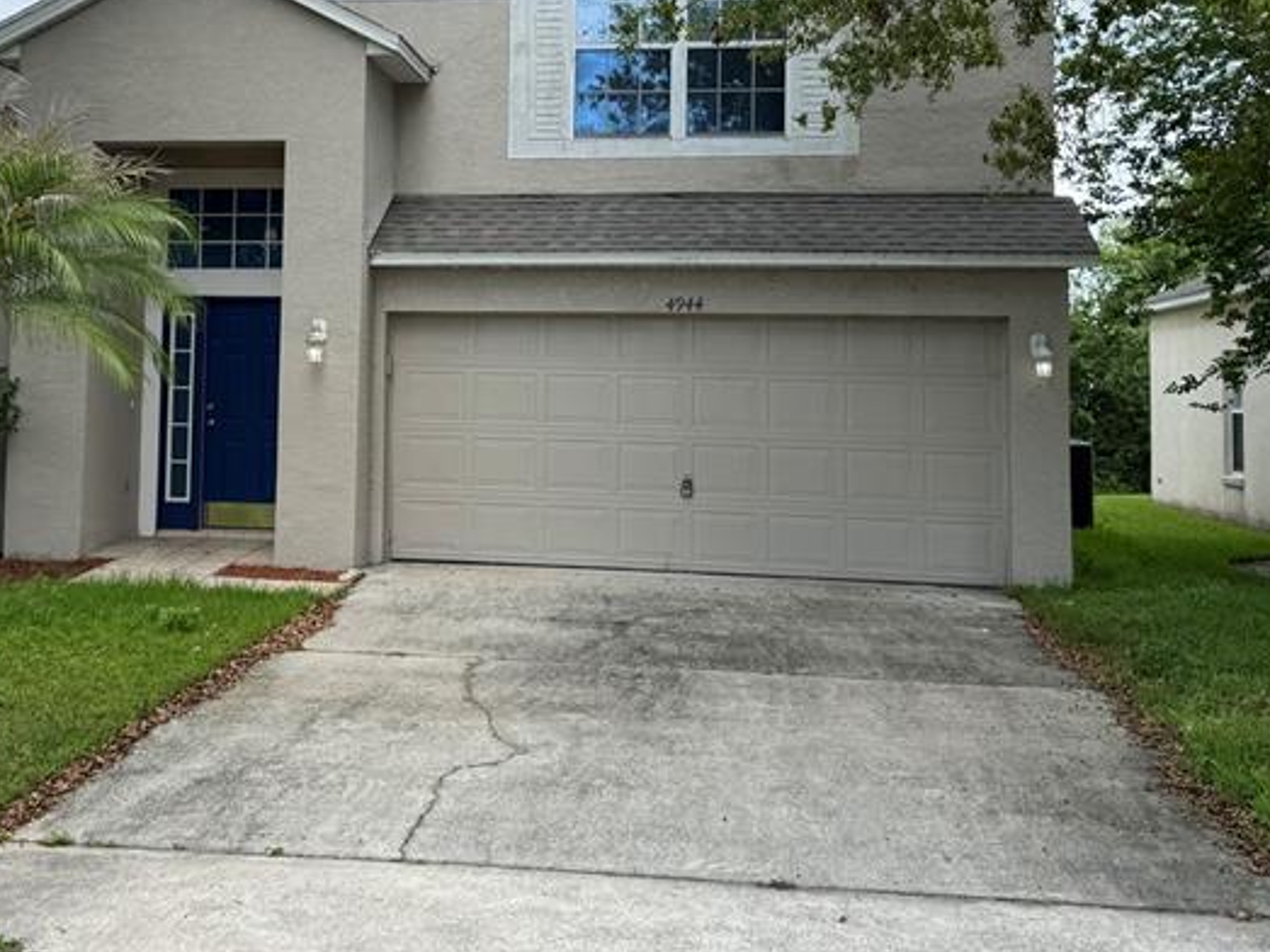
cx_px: 440
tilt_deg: +2.5
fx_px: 1724
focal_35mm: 47
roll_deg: -0.6
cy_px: 257
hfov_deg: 40.0
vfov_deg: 30.4
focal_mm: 6.76
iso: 80
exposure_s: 1/1524
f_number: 1.78
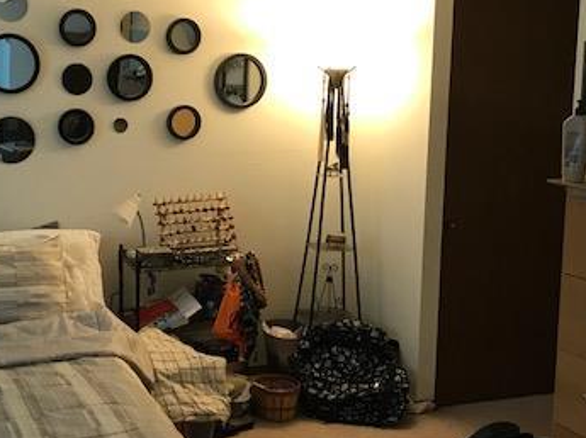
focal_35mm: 52
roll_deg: -0.1
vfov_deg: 28.0
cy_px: 202
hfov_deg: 36.2
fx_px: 879
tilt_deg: -7.5
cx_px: 166
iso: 50
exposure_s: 1/15
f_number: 1.8
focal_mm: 3.99
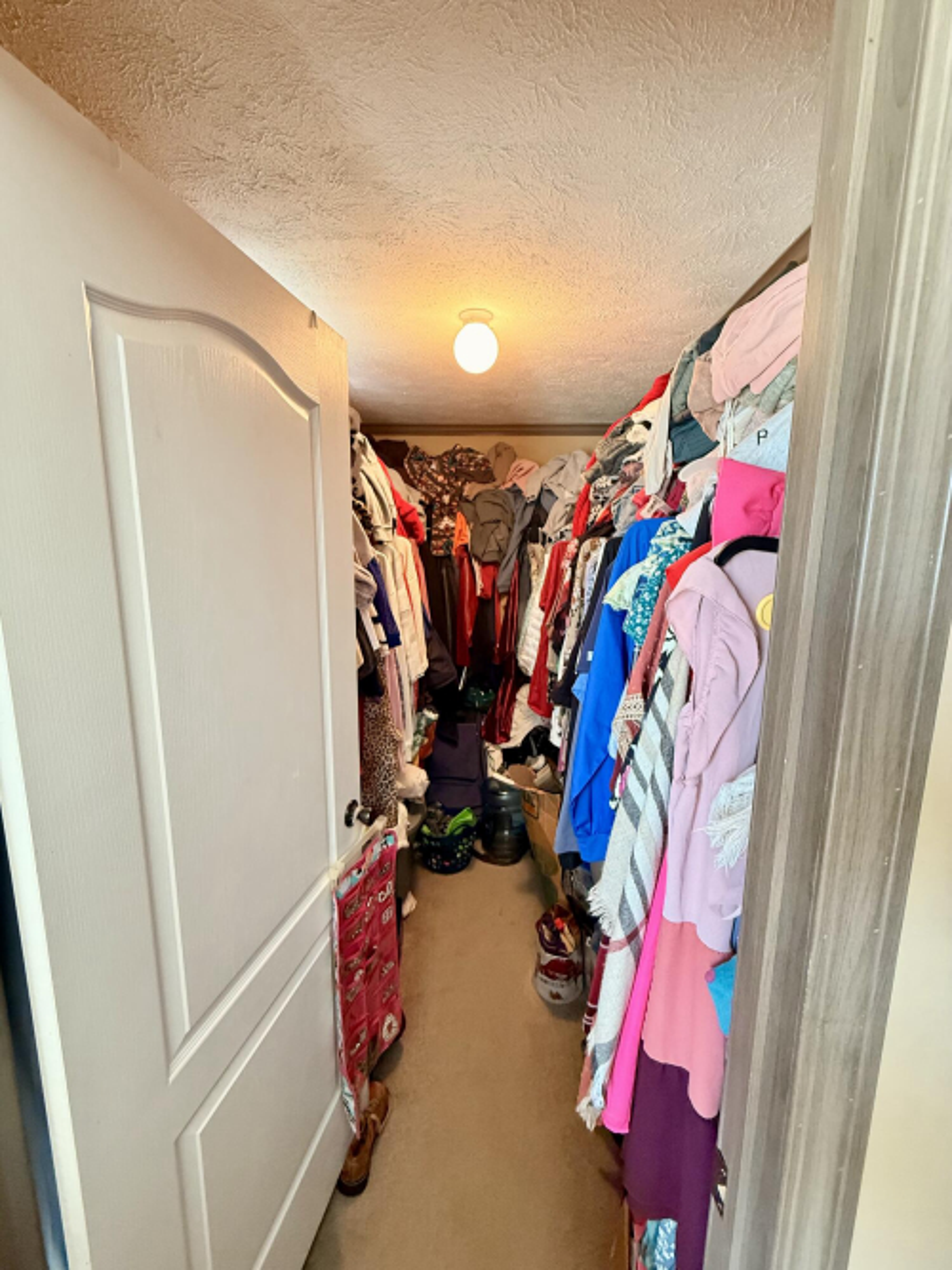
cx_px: 476
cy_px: 635
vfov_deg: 102.1
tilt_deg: -9.0
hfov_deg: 85.7
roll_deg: -1.0
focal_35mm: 14
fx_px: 514
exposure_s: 1/60
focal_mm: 2.22
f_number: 2.2
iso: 500
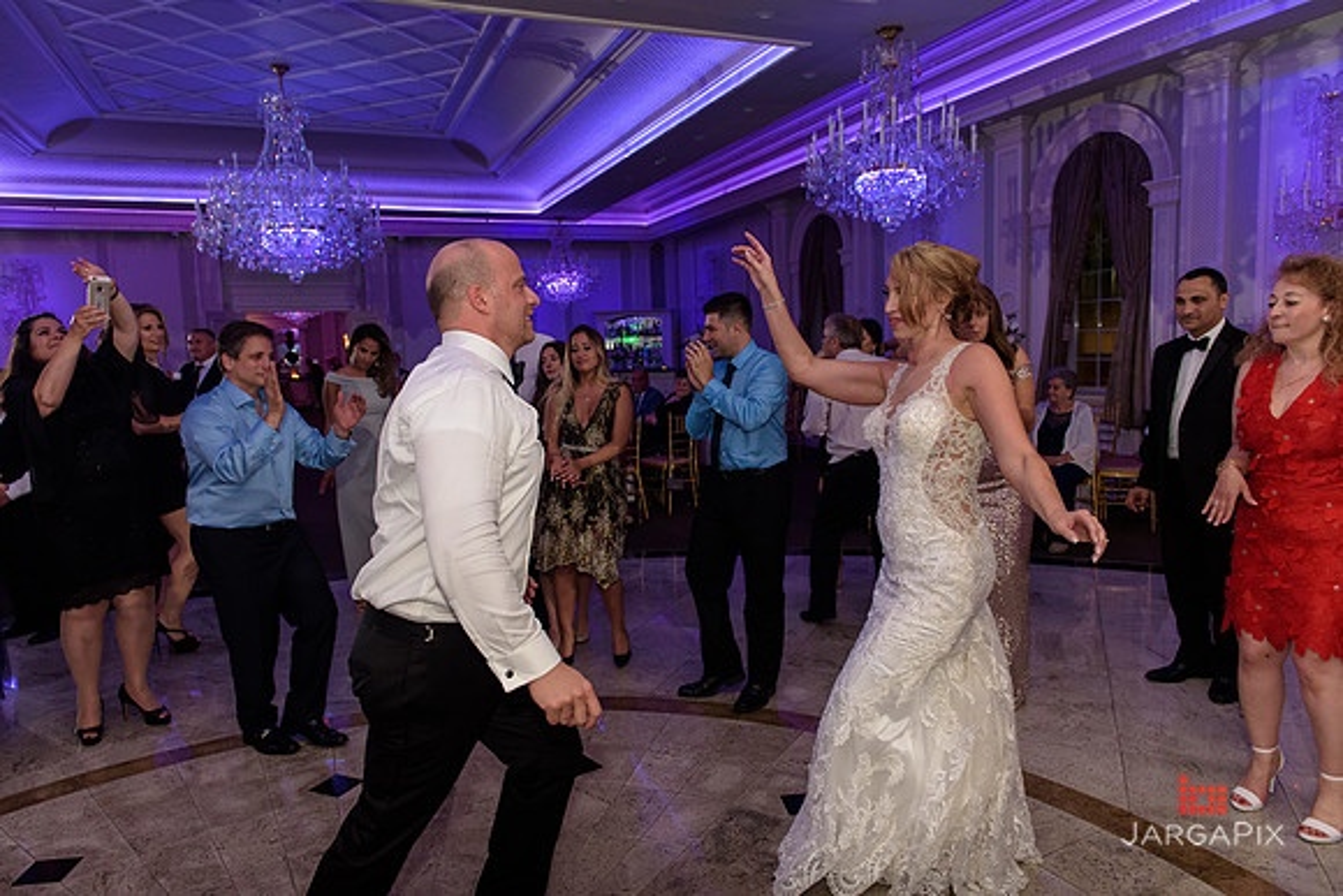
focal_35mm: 24
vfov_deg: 53.2
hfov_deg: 73.7
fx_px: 896
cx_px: 672
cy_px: 448
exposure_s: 1/125
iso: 1600
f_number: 3.2
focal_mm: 24
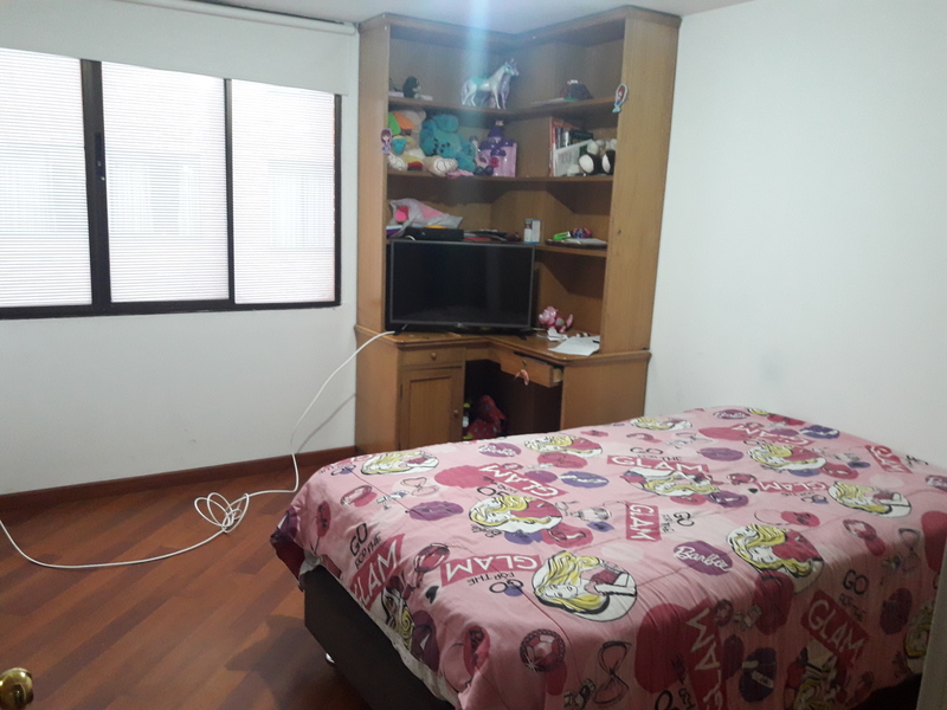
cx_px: 474
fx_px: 766
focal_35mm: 28
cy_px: 355
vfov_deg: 49.7
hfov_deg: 63.4
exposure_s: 1/24
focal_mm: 3.7
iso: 200
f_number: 1.9
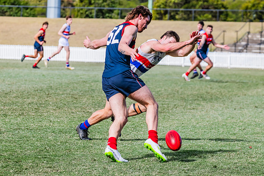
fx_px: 2024
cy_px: 108
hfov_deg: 7.5
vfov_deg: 5.0
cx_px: 117
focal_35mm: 276
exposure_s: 1/2000
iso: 800
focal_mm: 210
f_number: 7.1
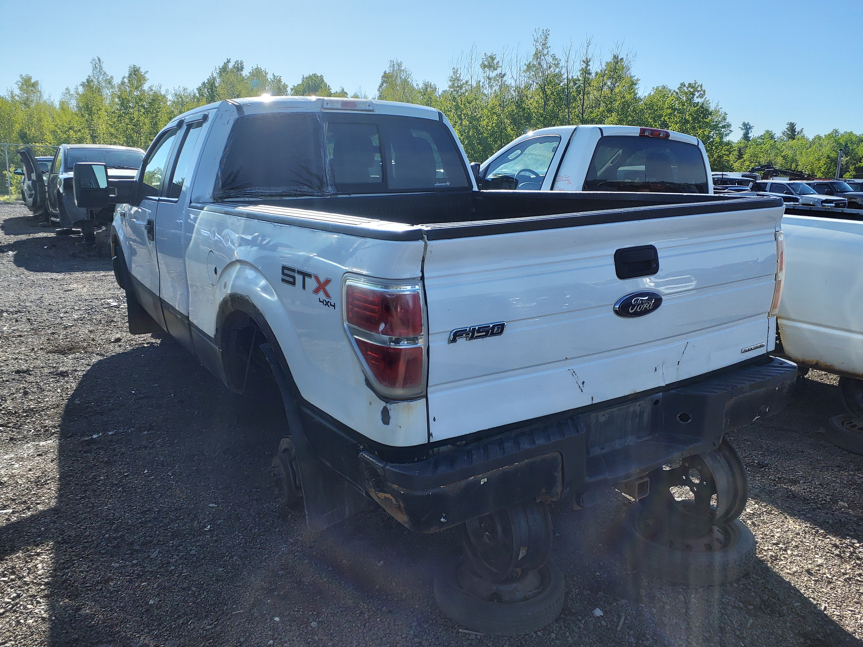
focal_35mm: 26
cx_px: 432
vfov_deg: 53.1
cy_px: 324
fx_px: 648
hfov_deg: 67.3
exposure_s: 1/396
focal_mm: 3.58
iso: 40
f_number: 1.9
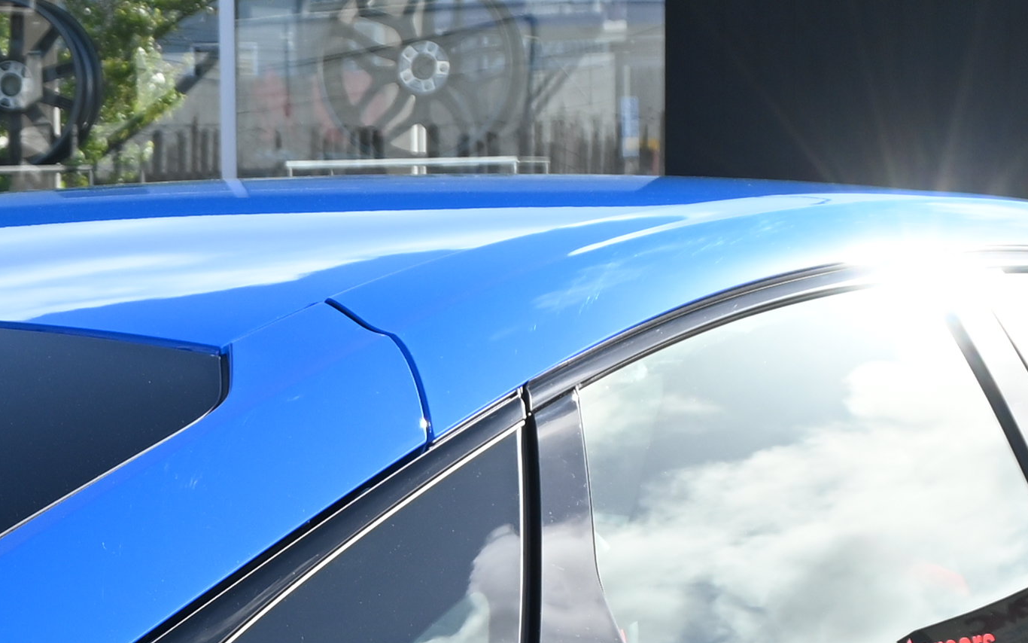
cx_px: 118
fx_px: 4539
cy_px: 958
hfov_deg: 12.8
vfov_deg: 7.9
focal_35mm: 162
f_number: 6.3
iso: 100
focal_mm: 26
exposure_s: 1/320
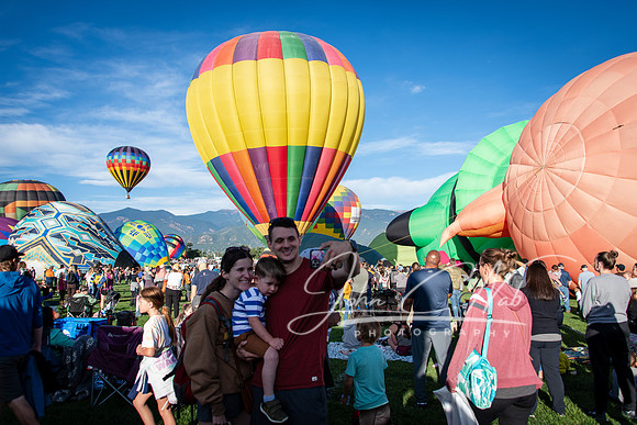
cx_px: 318
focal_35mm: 28
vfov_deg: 46.4
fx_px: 496
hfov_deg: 65.5
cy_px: 212
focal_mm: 28
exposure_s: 1/1600
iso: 400
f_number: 4
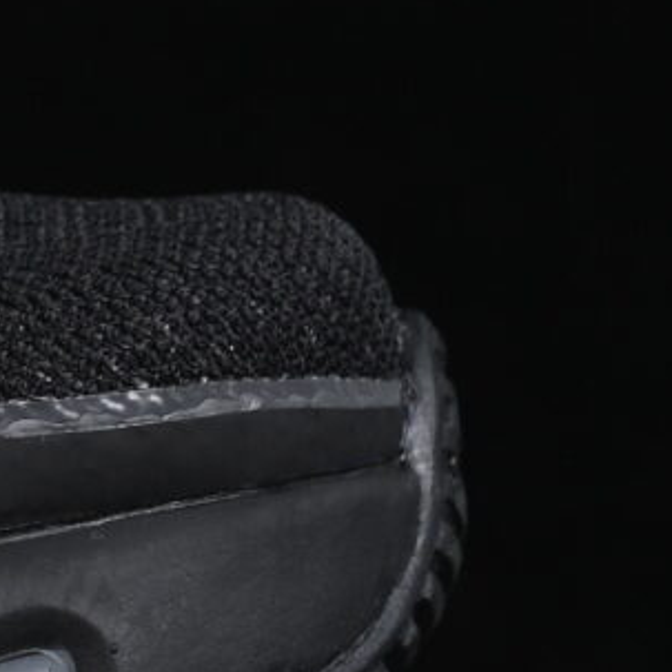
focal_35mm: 538
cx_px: -1570
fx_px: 11816
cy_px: -123
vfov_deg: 3.3
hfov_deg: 3.2
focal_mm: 50
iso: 160
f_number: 6.3
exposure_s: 1/60
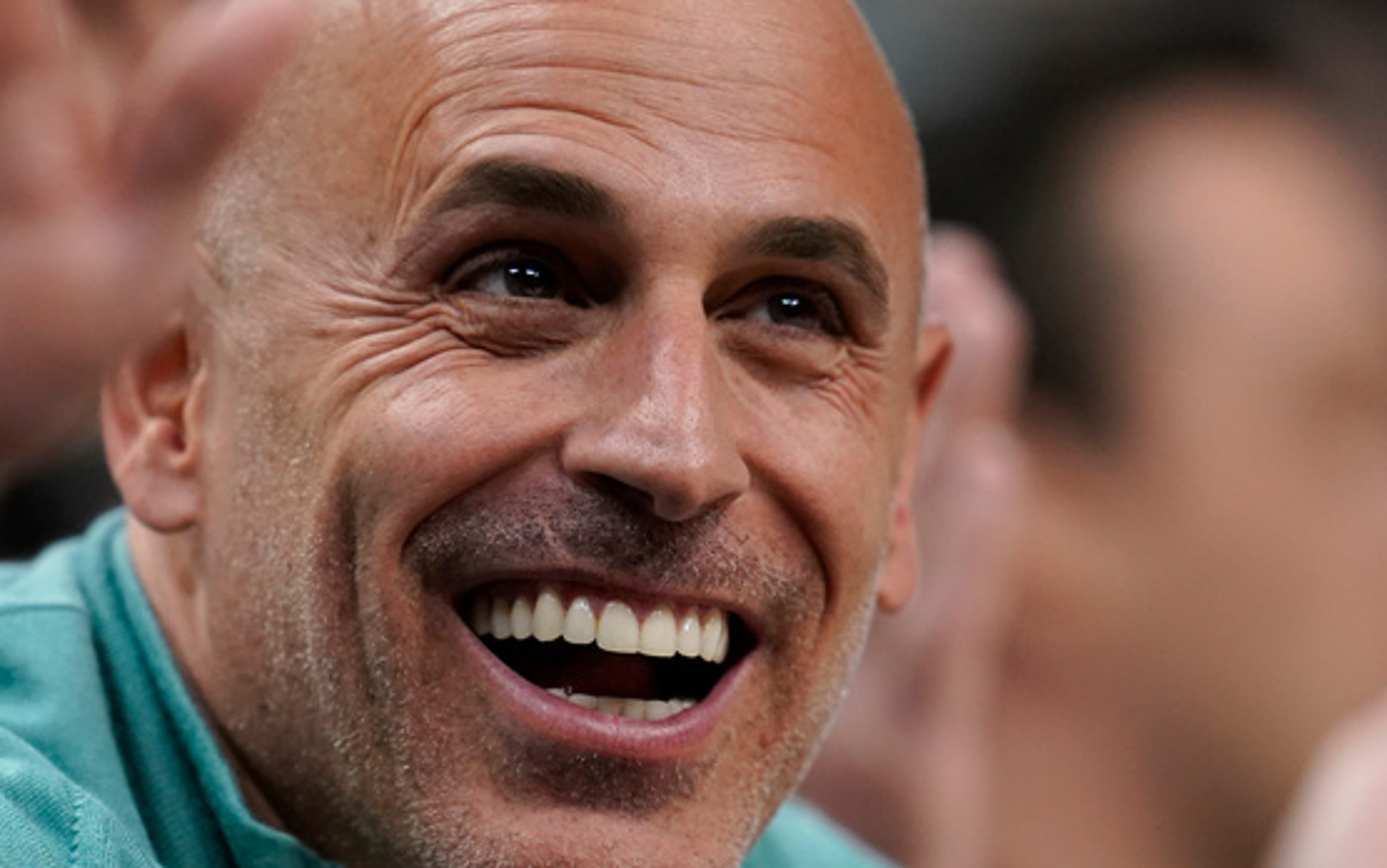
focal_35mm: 750
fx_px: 28362
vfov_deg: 1.8
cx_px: 546
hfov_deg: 2.8
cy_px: 566
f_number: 2.8
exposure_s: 1/1600
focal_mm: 400
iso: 3200
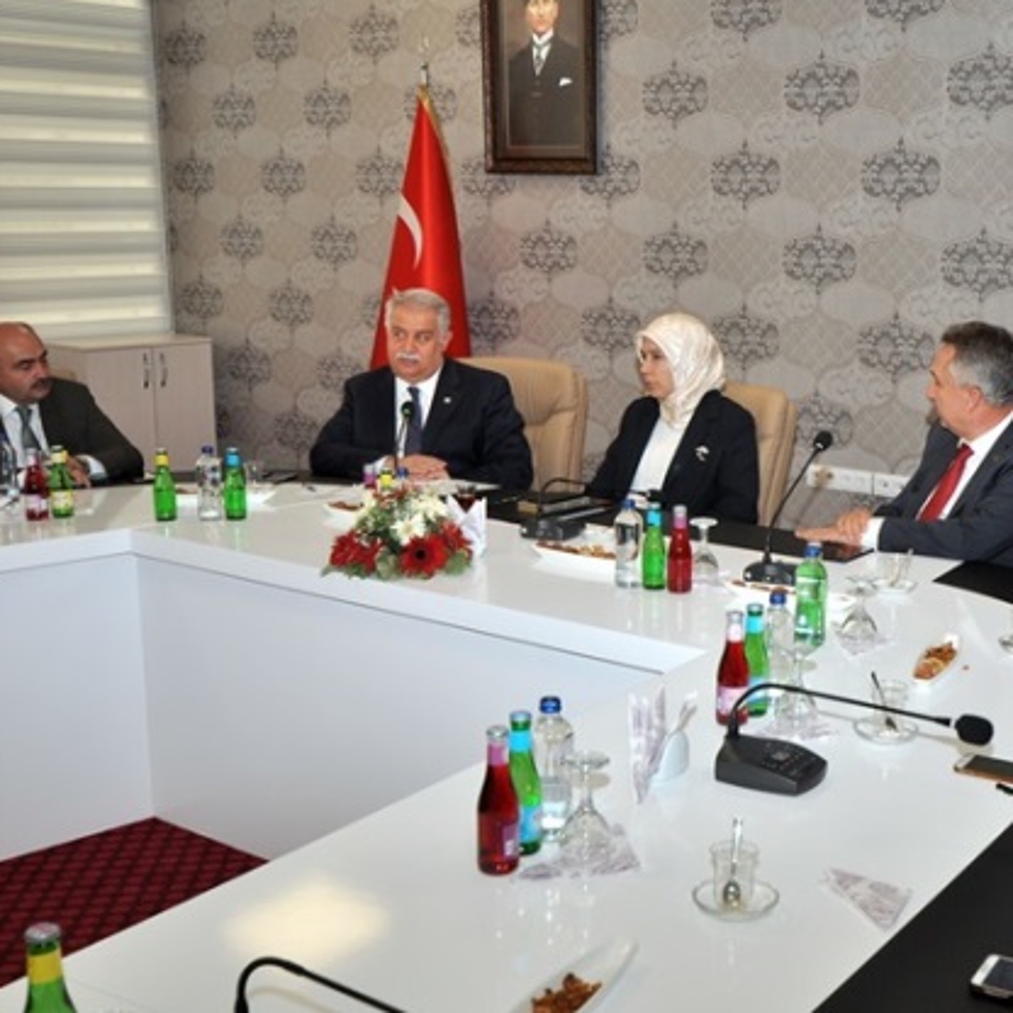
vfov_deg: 36.1
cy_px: 500
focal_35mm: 47
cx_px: 743
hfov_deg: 35.4
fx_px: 1556
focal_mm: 24
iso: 200
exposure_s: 1/60
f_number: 4.5
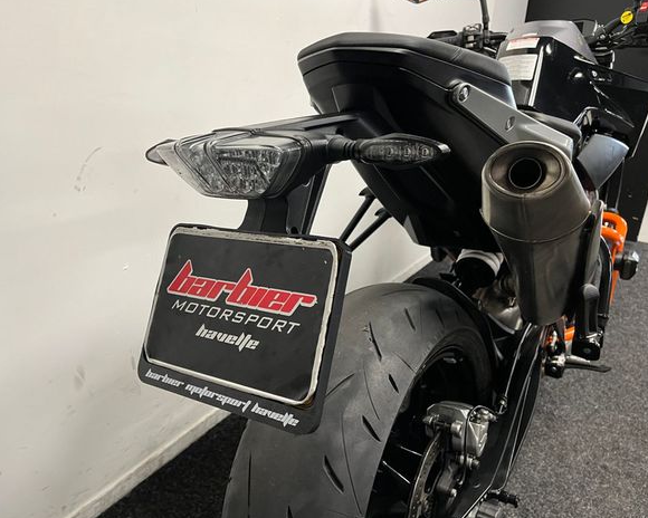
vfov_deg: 51.5
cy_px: 262
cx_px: 302
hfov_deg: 62.1
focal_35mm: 28
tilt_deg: -19.8
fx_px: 537
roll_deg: -2.5
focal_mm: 5.1
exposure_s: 1/50
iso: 125
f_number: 1.6
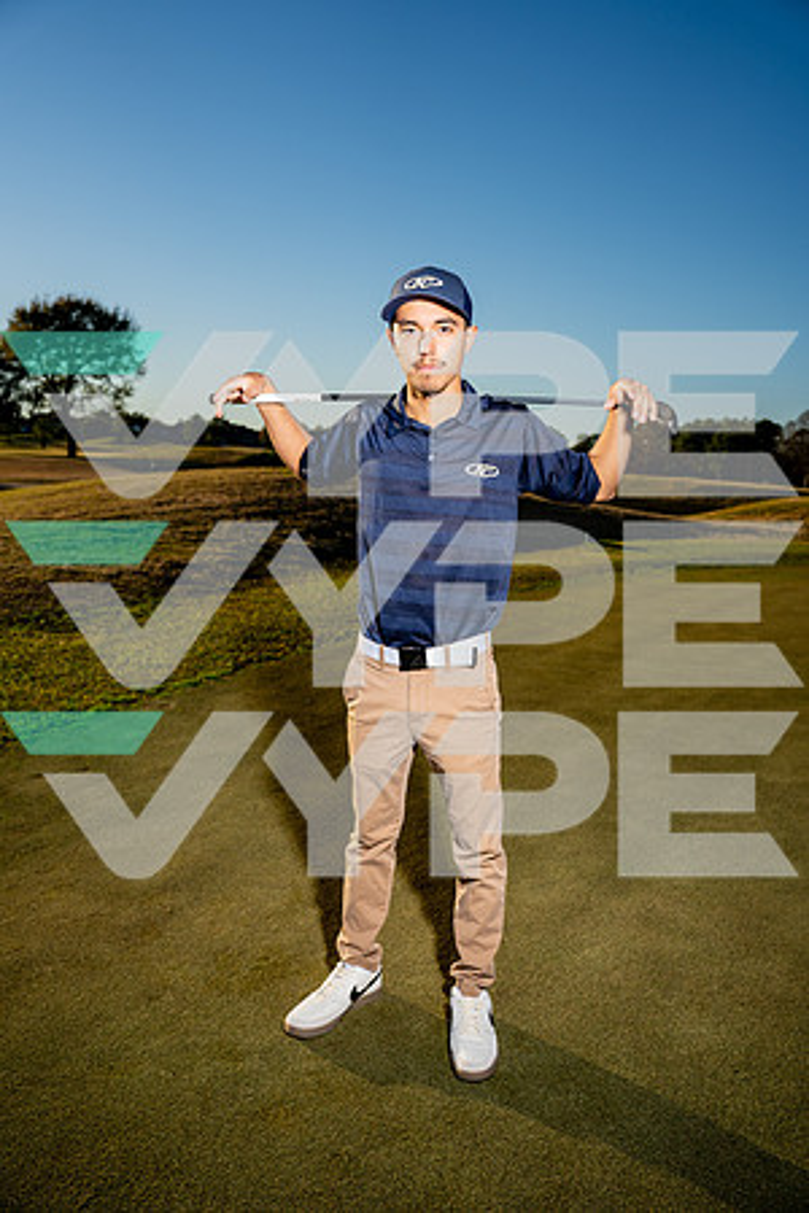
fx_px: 1011
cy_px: 606
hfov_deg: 43.6
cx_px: 404
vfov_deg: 61.9
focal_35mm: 30
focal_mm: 30
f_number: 4
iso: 100
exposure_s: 1/1250
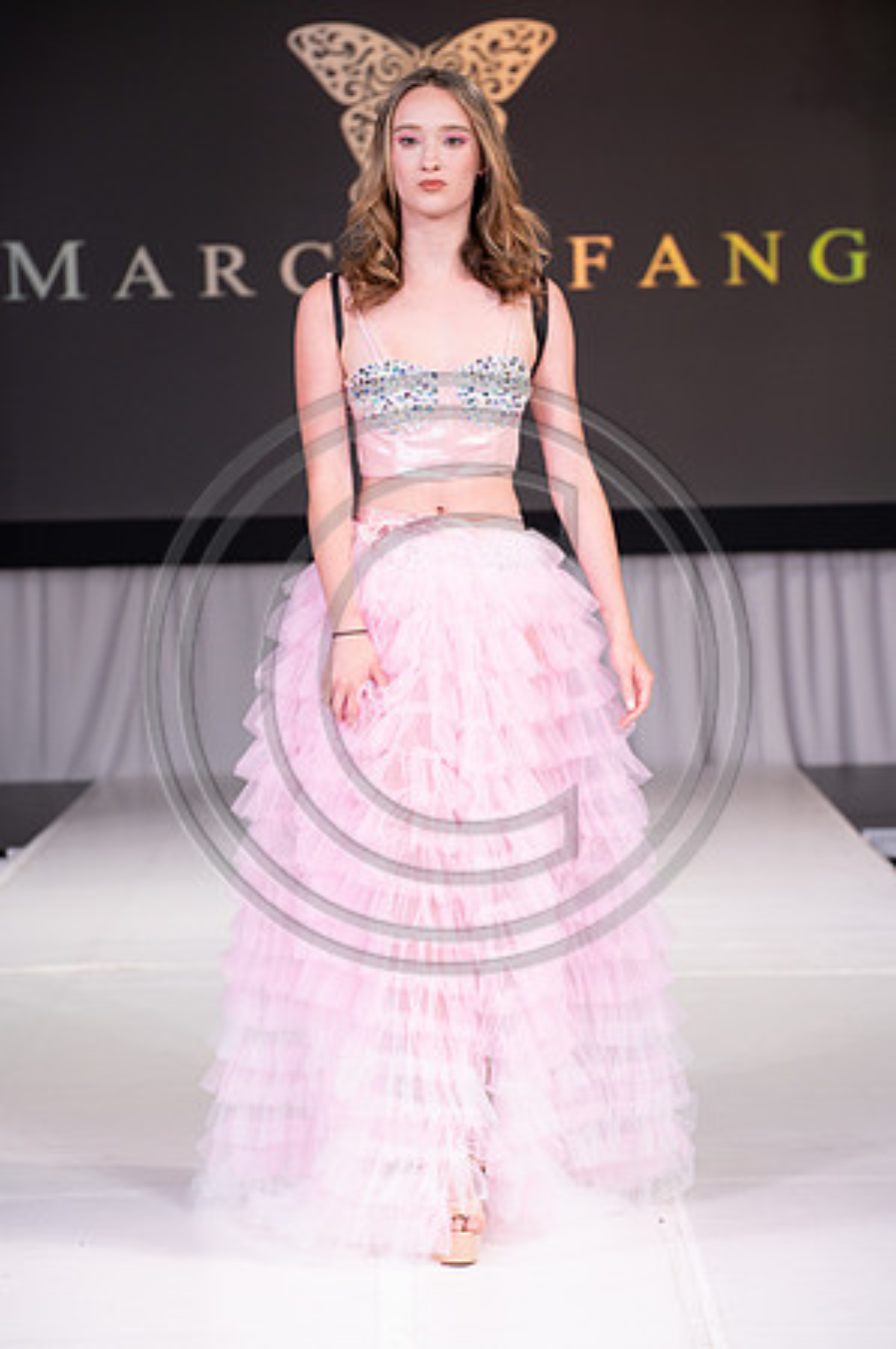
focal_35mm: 122
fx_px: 4565
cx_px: 448
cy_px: 674
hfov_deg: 11.2
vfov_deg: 16.8
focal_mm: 122
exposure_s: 1/400
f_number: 5.6
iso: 2000
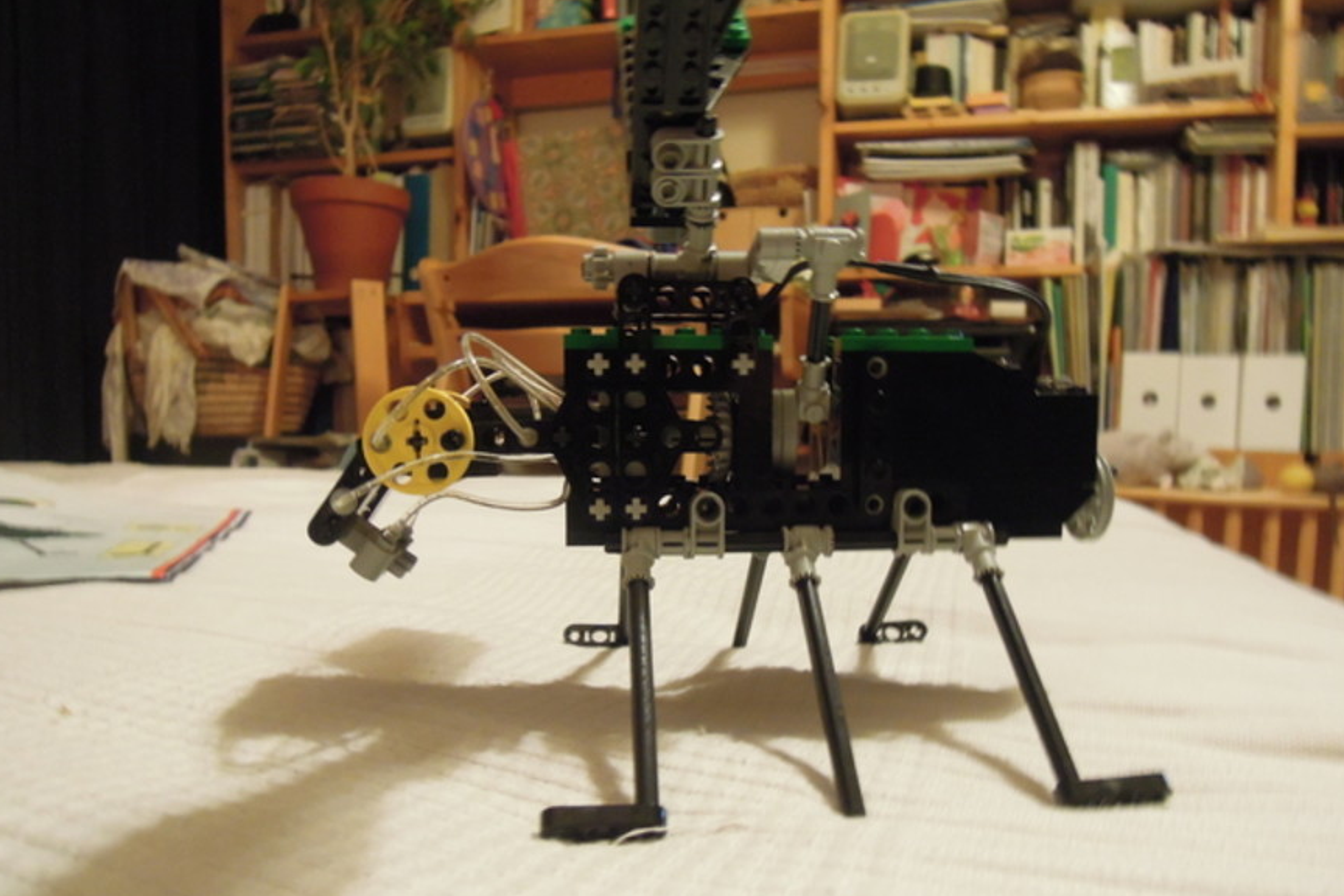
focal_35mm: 26
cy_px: 506
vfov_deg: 49.4
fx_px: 971
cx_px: 681
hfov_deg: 69.4
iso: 800
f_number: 2.8
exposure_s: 1/10
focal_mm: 4.3
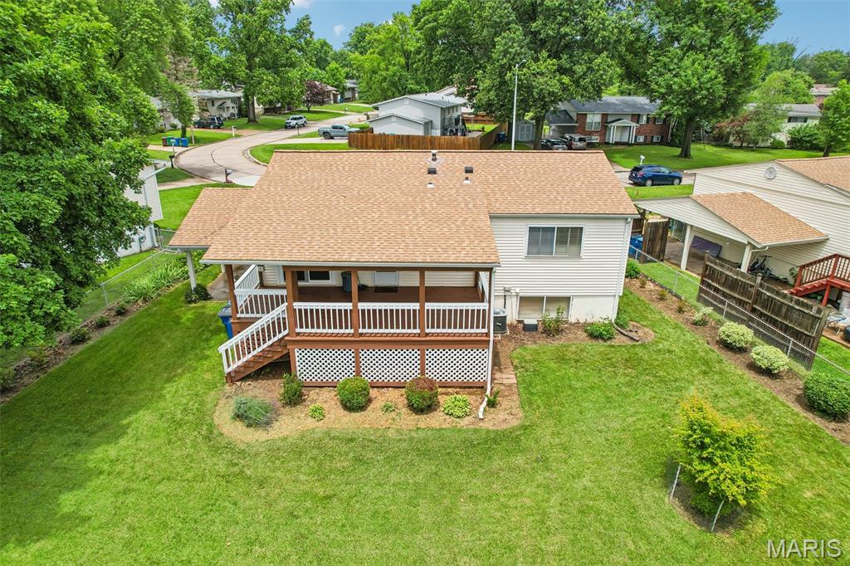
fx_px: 519
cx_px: 425
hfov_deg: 78.6
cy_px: 283
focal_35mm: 22
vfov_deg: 57.2
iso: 100
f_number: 2.8
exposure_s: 1/1600
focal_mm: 8.4
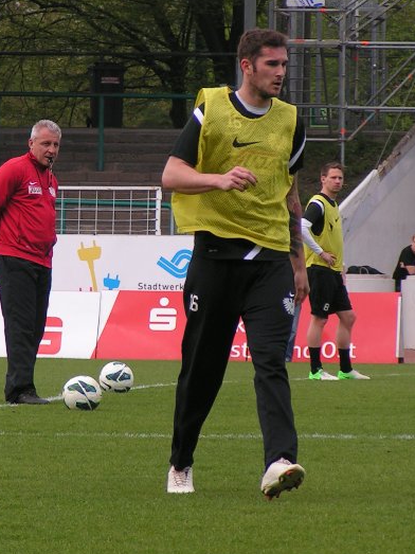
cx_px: 150
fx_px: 5533
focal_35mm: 346
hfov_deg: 4.3
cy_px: 227
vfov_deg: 5.7
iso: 50
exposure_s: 1/500
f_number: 3.5
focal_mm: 34.5
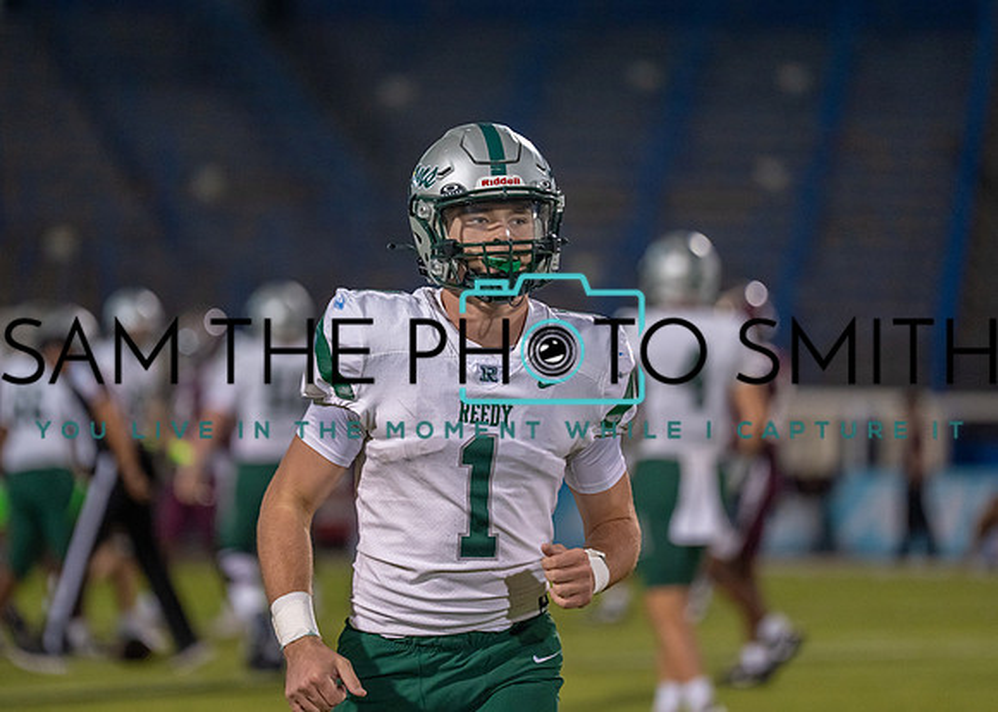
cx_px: 441
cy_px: 305
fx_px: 6617
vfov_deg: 6.2
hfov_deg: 8.6
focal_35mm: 234
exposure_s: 1/2000
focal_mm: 188
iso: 2500
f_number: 2.8
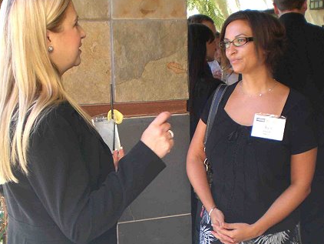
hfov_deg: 30.7
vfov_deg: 23.3
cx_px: 180
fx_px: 590
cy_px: 142
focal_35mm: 63
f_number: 3.1
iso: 100
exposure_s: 1/100
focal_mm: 6.3
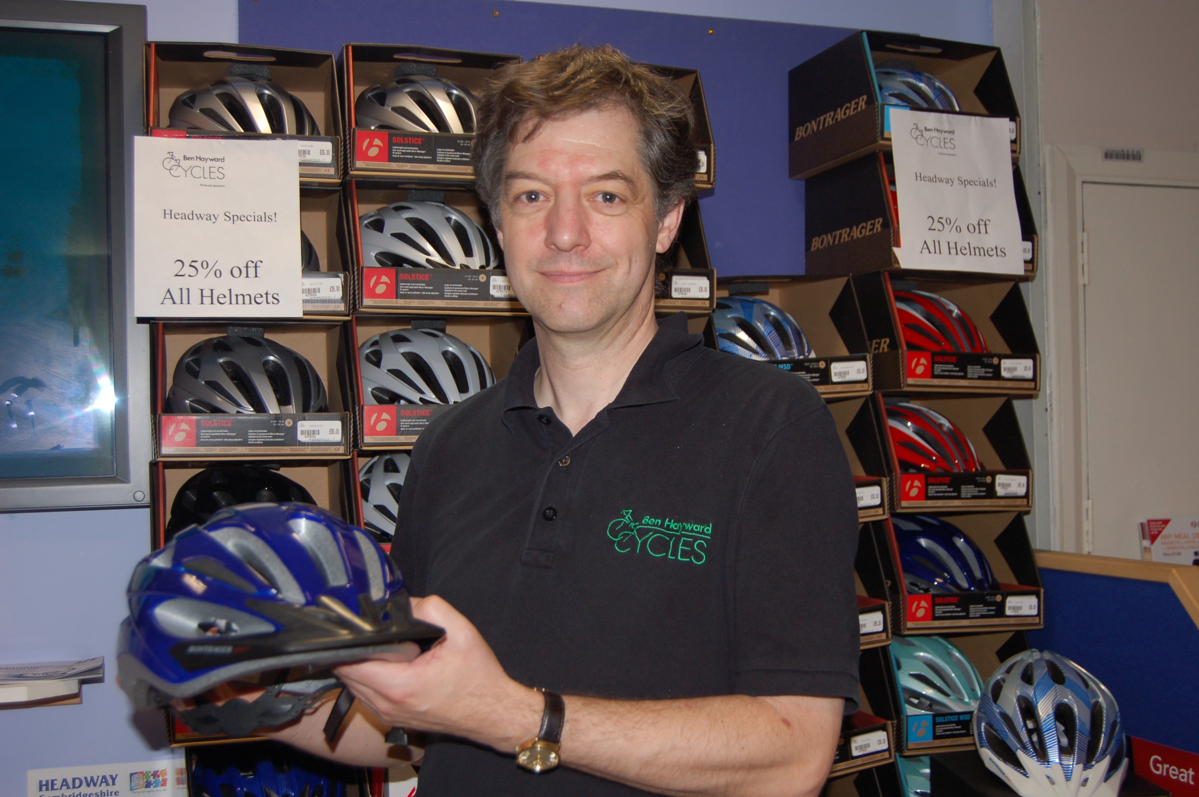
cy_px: 398
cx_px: 600
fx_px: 1398
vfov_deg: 31.8
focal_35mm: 42
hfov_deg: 46.4
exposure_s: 1/60
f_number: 4.2
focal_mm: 28
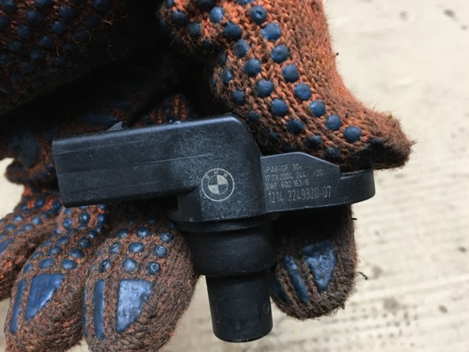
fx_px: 474
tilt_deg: -39.9
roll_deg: +4.9
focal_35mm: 35
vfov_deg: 40.6
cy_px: 190
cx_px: 205
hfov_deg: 52.5
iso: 125
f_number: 2.2
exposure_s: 1/33
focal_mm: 4.15
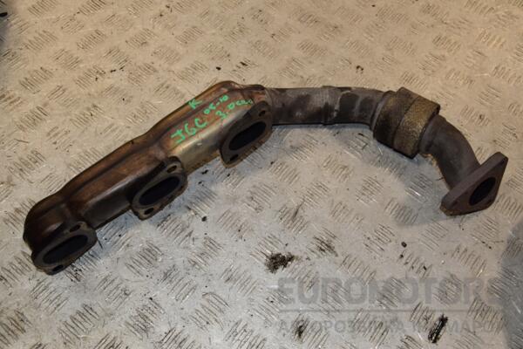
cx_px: 262
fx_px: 567
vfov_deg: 34.2
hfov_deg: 49.6
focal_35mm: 39
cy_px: 174
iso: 800
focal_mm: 26
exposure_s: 1/200
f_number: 9
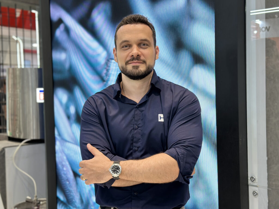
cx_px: 140
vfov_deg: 30.3
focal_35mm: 48
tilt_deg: -1.2
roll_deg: +0.3
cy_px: 104
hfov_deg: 39.7
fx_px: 387
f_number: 1.78
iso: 80
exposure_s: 1/60
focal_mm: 6.86
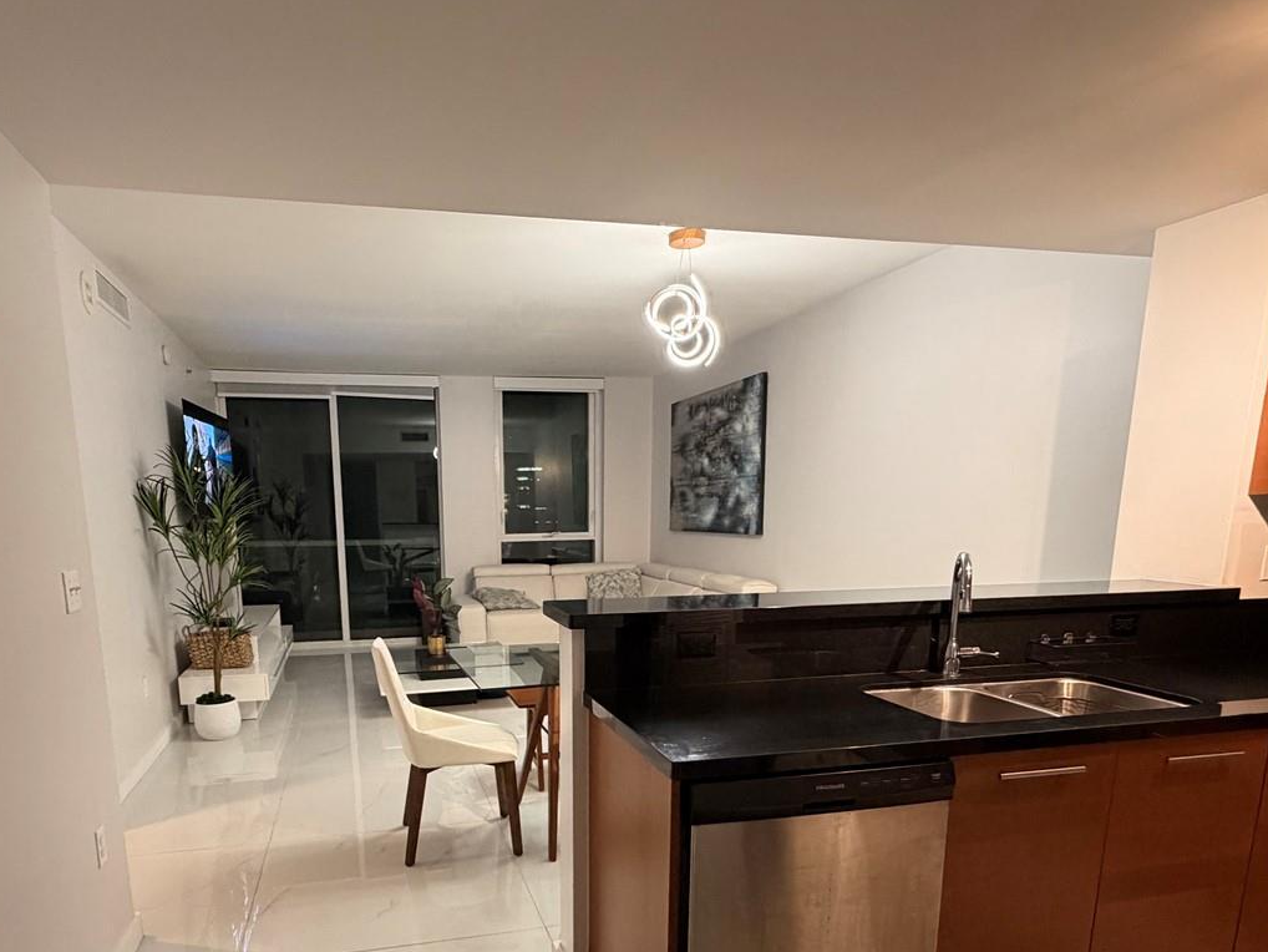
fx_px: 806
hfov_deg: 75.9
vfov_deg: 59.1
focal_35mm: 22
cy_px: 664
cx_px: 542
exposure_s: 1/60
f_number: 2.2
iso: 400
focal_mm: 2.22
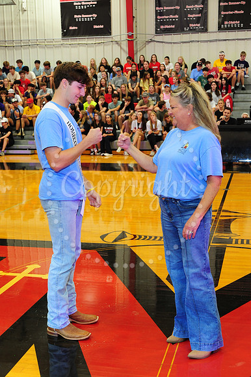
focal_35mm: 48
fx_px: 503
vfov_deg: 41.1
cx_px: 126
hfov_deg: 28.0
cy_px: 188
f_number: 6.3
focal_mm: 48
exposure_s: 1/60
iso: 2000
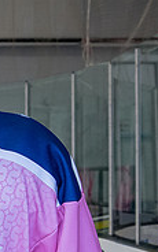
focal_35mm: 181
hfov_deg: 7.0
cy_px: 195
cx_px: -165
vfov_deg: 11.5
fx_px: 1247
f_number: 5
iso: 800
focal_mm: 28
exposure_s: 1/250
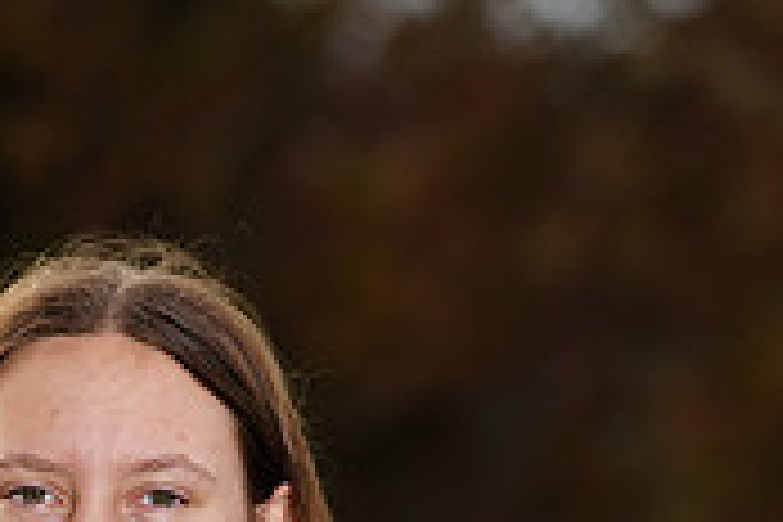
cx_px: -342
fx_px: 16616
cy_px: 778
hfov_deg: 2.7
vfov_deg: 1.8
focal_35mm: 764
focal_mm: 229
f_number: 7.1
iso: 100
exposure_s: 1/200
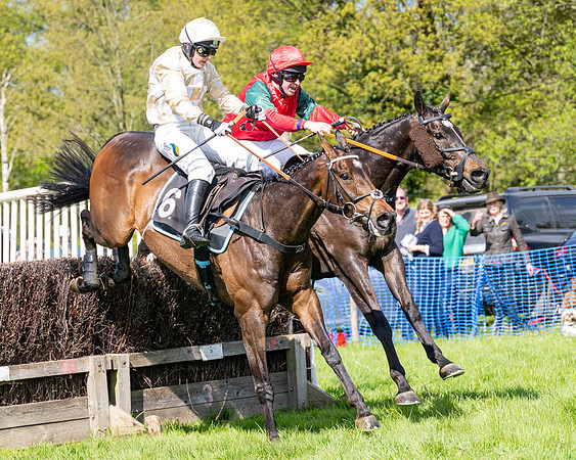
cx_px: 250
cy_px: 254
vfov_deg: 10.1
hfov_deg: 12.6
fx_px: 2599
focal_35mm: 153
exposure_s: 1/2500
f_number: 4
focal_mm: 98
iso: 400
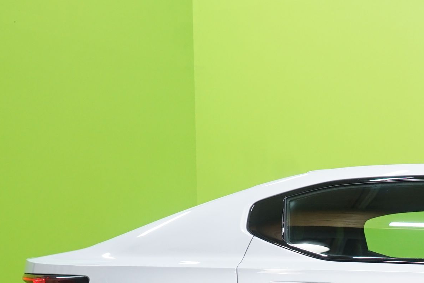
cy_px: 353
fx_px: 1283
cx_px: 601
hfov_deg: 17.2
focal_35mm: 109
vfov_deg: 12.2
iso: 640
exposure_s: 1/25
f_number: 4.5
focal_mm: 33
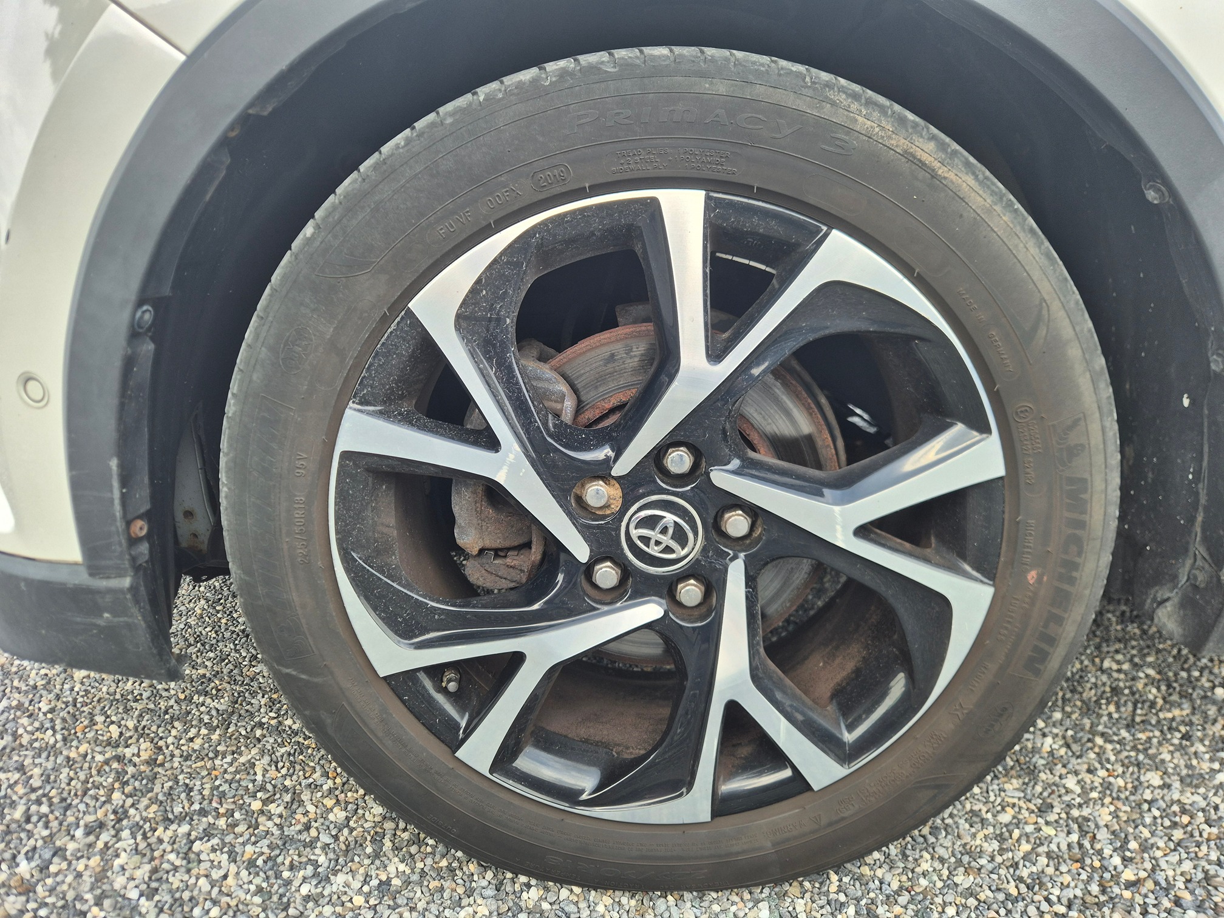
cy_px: 459
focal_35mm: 23
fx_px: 813
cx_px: 612
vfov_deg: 58.9
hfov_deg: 73.9
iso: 25
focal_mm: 5.4
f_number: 1.8
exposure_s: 1/334
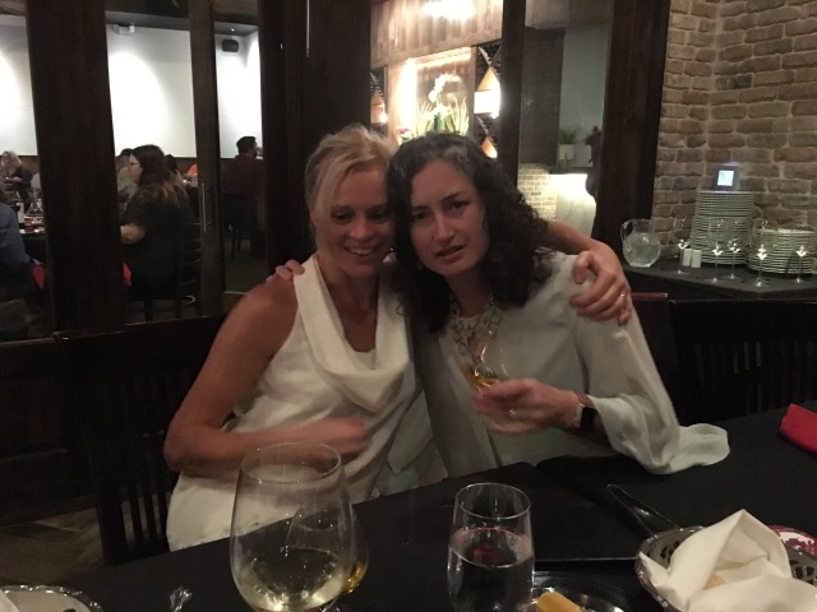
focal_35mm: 29
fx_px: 684
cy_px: 306
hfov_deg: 61.7
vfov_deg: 48.2
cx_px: 408
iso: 1600
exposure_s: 1/15
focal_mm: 4.15
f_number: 2.2
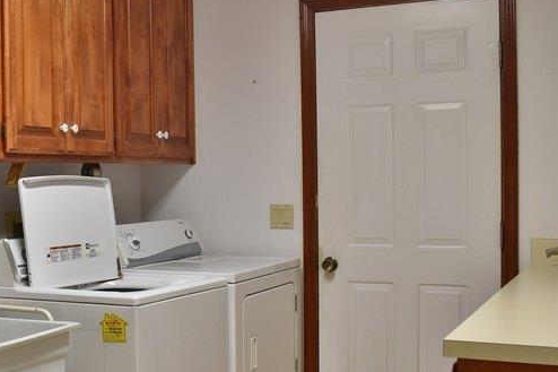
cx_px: 113
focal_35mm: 56
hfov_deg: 34.6
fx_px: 868
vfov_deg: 24.1
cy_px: 218
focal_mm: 18
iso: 400
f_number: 4
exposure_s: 1/60
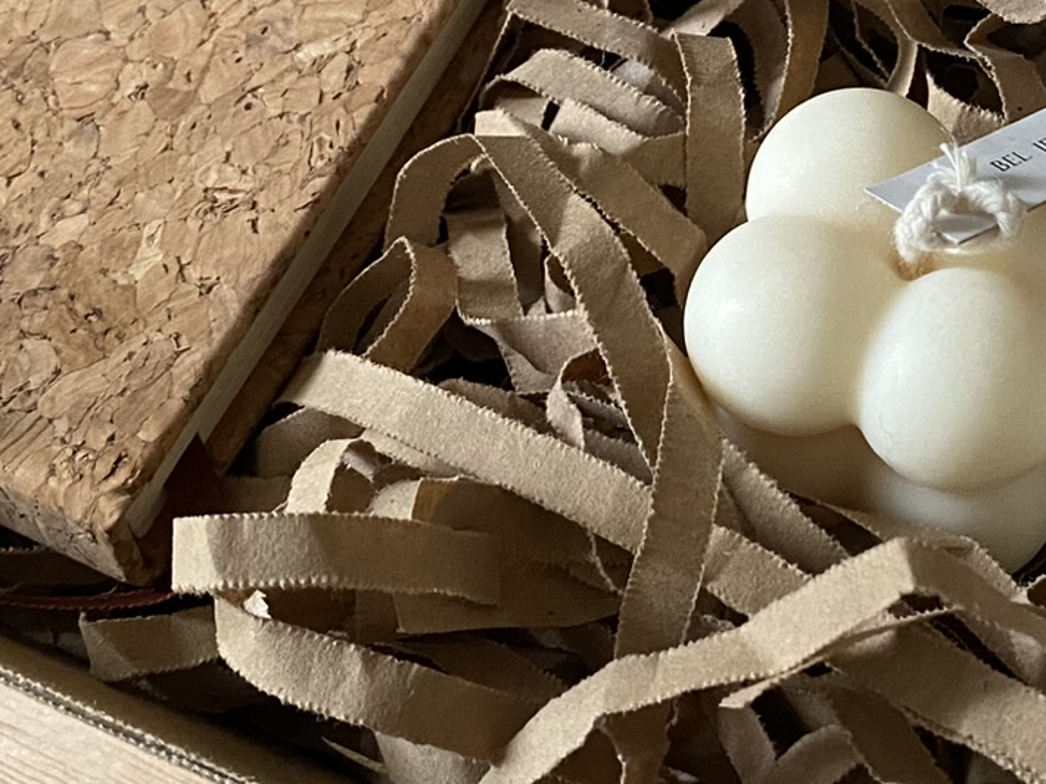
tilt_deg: -42.9
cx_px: 850
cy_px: 24
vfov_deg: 19.1
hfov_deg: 25.5
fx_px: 2266
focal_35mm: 75
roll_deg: -0.8
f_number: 1.8
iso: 500
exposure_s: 1/60
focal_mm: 4.25
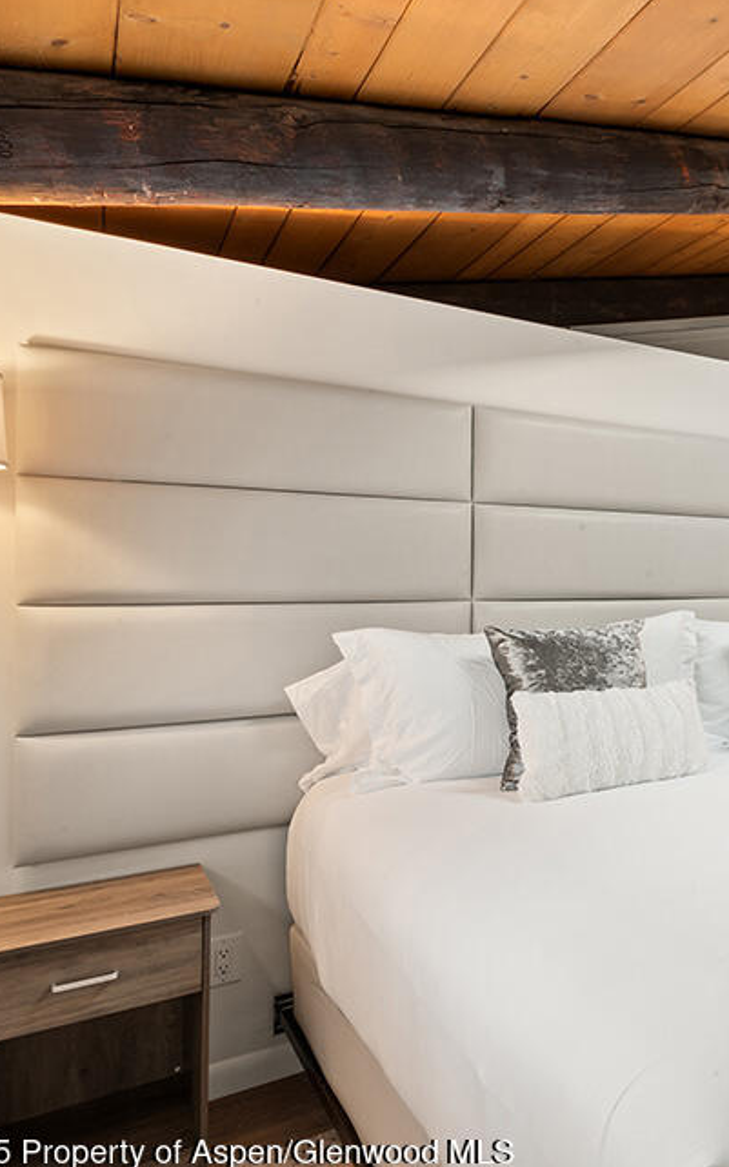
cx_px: 813
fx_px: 859
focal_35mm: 27
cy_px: 599
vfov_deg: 68.4
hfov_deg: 37.9
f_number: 16
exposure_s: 5
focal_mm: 17
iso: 100
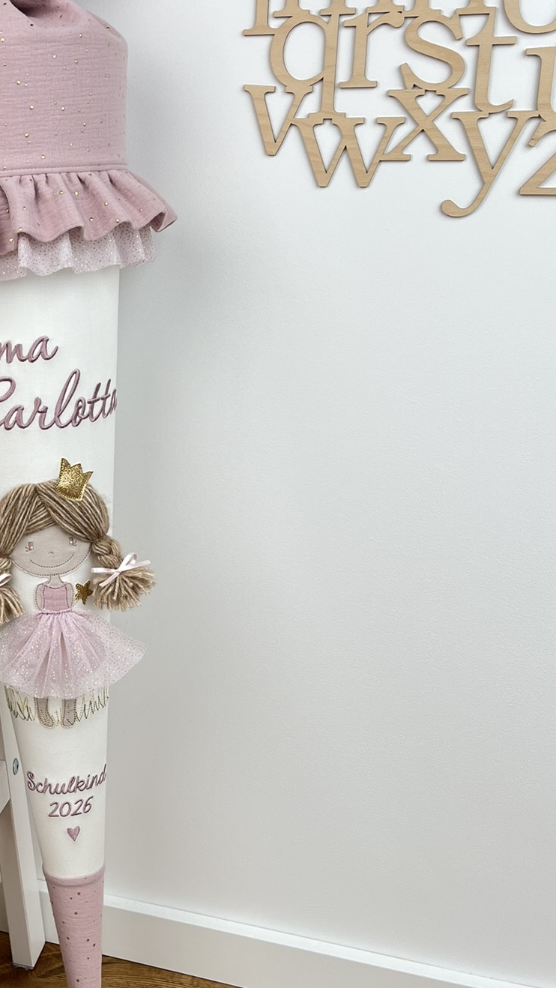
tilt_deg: -14.9
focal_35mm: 44
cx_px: 10
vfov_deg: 46.3
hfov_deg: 25.9
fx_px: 1152
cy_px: 440
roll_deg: +1.2
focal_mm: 5.1
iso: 40
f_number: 1.6
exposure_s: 1/120
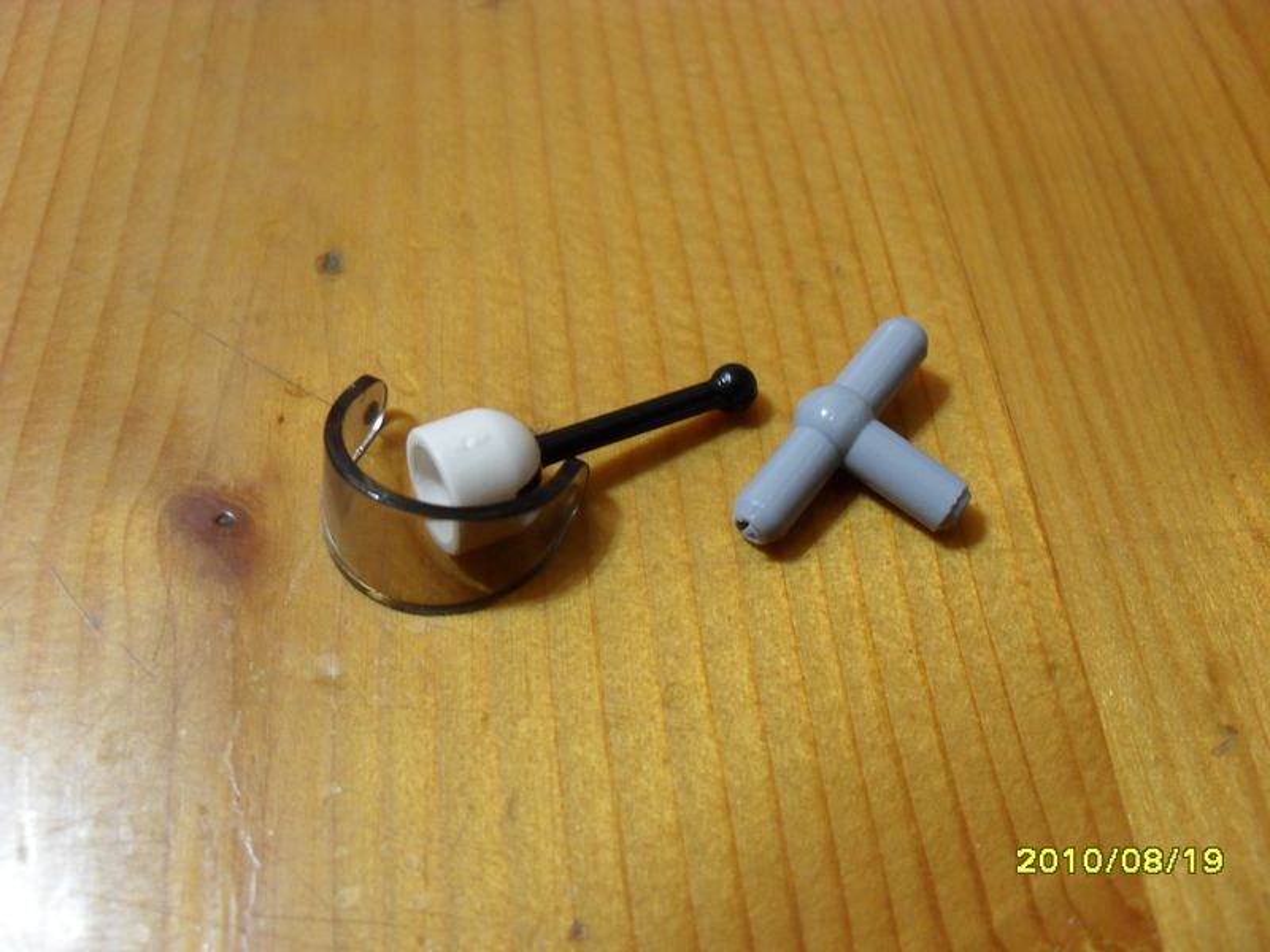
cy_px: 476
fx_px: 1284
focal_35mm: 35
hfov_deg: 52.6
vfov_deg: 40.7
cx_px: 635
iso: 200
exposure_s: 1/10
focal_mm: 6.2
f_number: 2.8
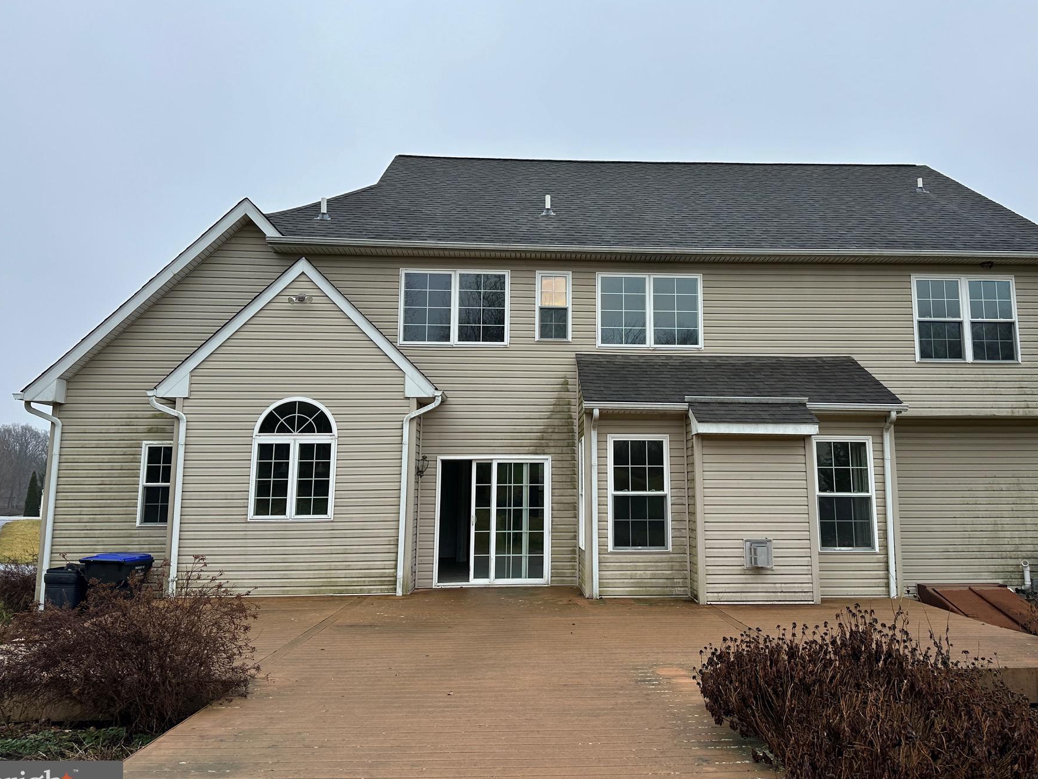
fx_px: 840
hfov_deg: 63.2
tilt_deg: +9.6
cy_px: 355
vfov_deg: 49.7
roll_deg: +0.3
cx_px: 581
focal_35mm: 28
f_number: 1.78
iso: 80
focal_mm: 6.86
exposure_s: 1/971
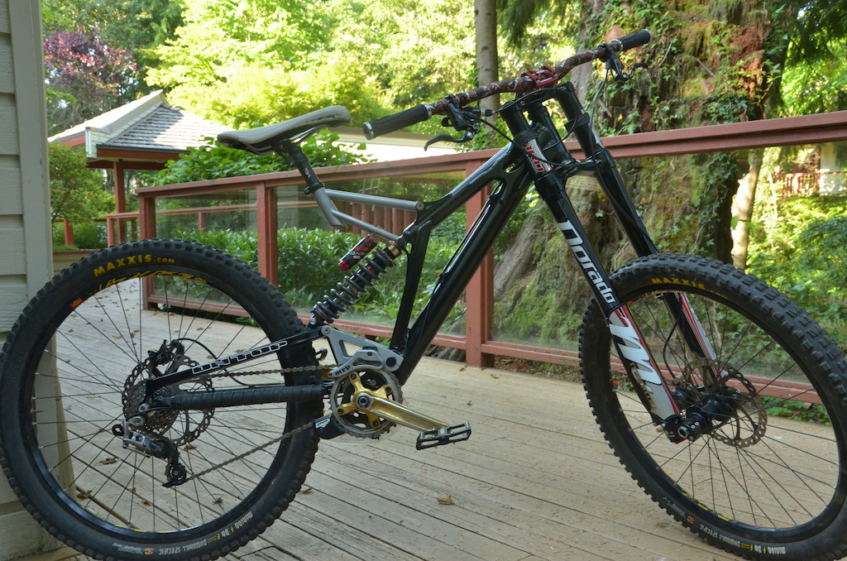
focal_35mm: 33
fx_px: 775
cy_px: 280
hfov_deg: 57.3
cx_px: 424
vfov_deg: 39.8
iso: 800
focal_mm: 22
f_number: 9
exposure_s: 1/60
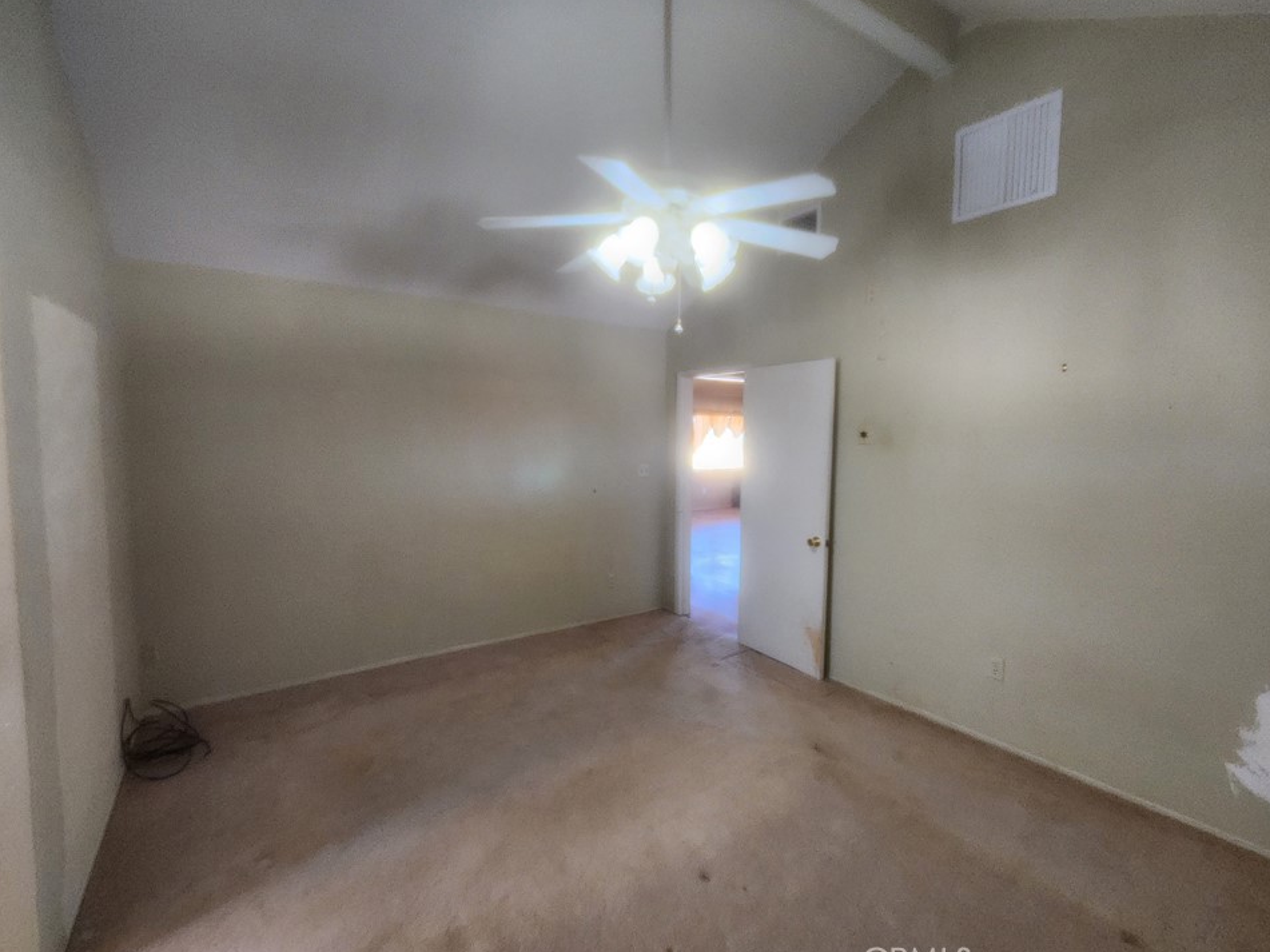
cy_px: 466
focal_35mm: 14
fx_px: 514
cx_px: 640
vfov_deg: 85.6
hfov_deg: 102.1
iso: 400
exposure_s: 1/60
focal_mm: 2.2
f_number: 2.2
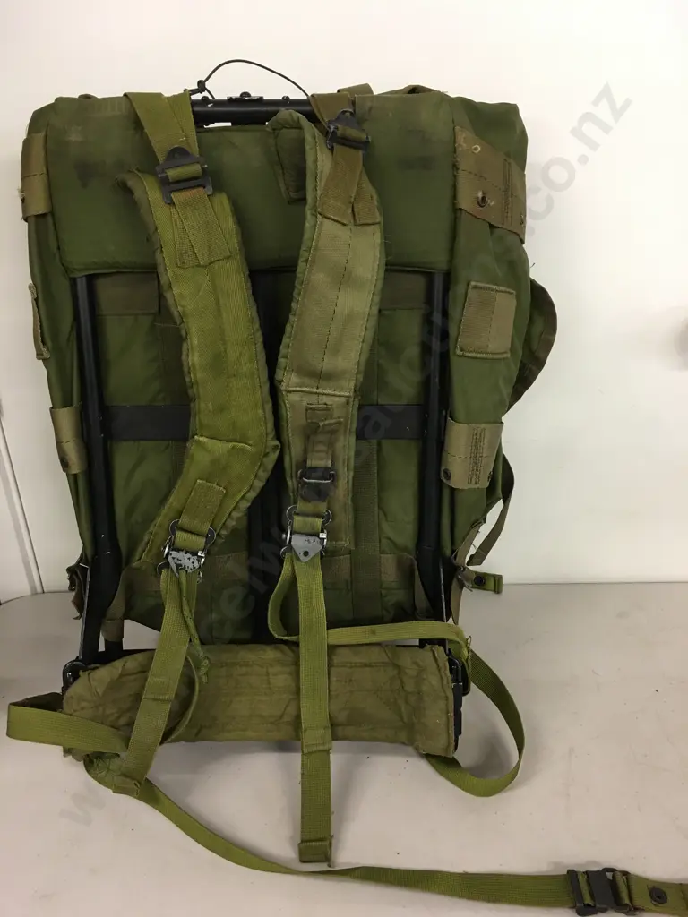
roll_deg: +0.9
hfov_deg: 48.2
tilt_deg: -26.8
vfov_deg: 61.7
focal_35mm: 29
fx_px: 769
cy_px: 458
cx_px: 344
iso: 64
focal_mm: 4.15
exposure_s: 1/17
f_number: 2.2
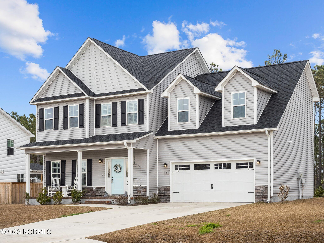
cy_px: 122
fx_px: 524
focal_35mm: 56
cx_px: 162
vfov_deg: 26.1
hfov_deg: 34.3
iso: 200
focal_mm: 28
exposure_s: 1/320
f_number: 5
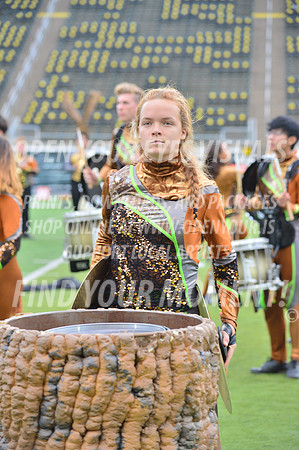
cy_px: 225
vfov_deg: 16.4
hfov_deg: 10.9
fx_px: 1561
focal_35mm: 125
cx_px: 150
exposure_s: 1/320
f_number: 5.6
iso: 640
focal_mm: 125
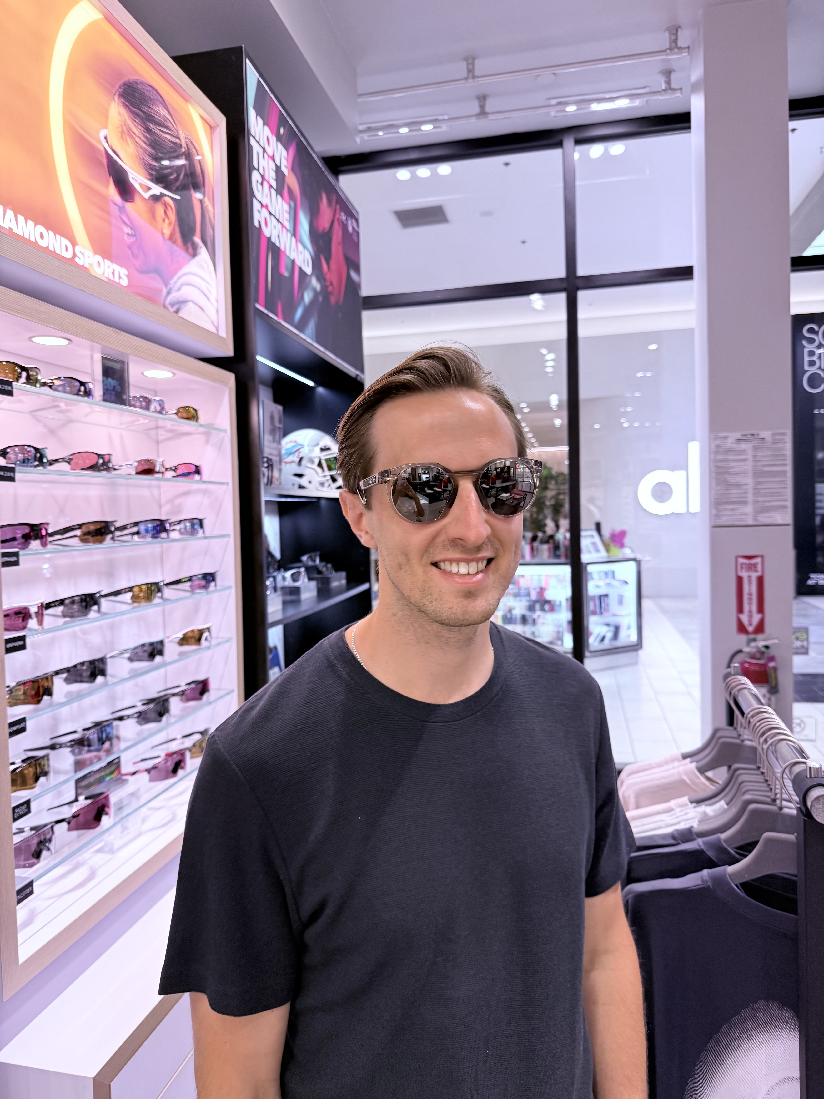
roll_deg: +0.8
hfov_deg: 56.8
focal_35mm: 24
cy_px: 550
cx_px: 412
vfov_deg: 71.6
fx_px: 762
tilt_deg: -1.0
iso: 160
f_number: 1.78
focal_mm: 6.76
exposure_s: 1/120
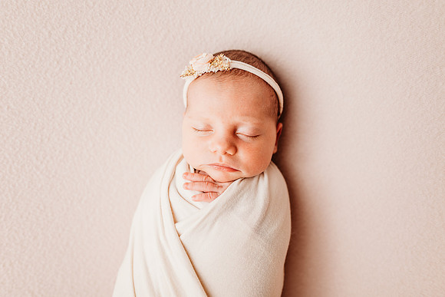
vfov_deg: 53.2
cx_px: 222
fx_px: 297
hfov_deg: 73.7
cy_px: 148
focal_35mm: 24
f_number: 2.2
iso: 100
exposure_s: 1/200
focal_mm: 24
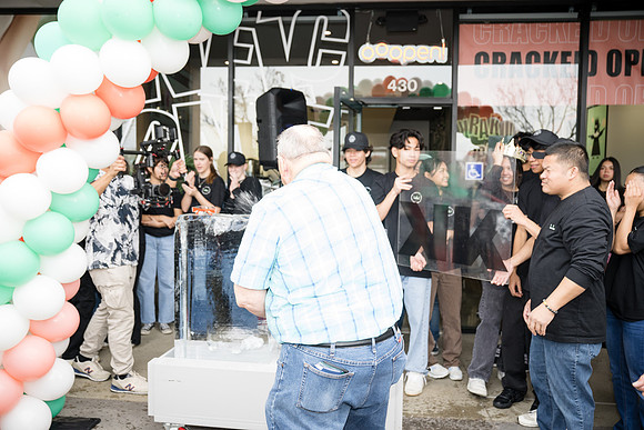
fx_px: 546
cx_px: 322
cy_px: 215
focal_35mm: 30
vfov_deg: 43.0
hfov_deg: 61.1
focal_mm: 30.5
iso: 200
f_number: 3.2
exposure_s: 1/250
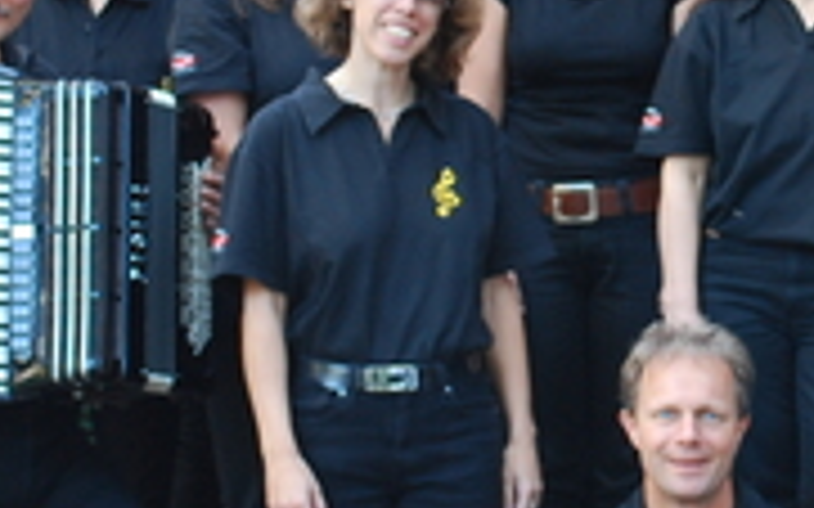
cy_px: 121
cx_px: 733
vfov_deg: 8.0
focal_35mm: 163
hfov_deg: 12.7
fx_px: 3615
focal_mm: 30
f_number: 4.8
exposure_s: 1/30
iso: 360
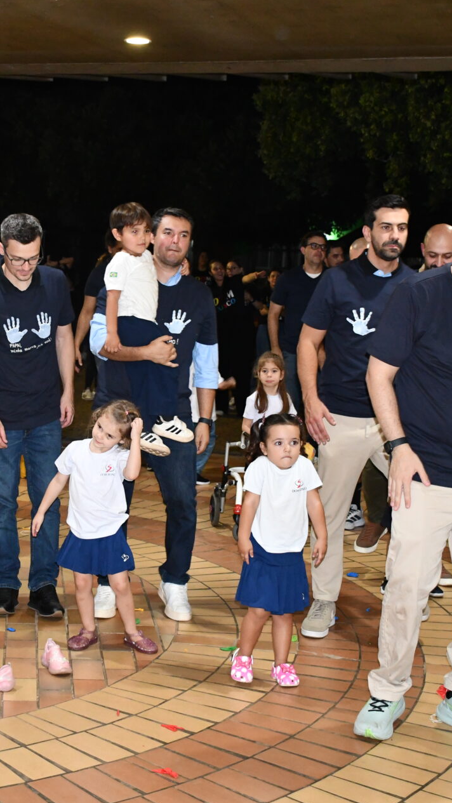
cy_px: 399
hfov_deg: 19.3
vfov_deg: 33.8
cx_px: 111
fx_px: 1320
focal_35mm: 62
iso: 2500
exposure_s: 1/60
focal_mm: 26
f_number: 3.8
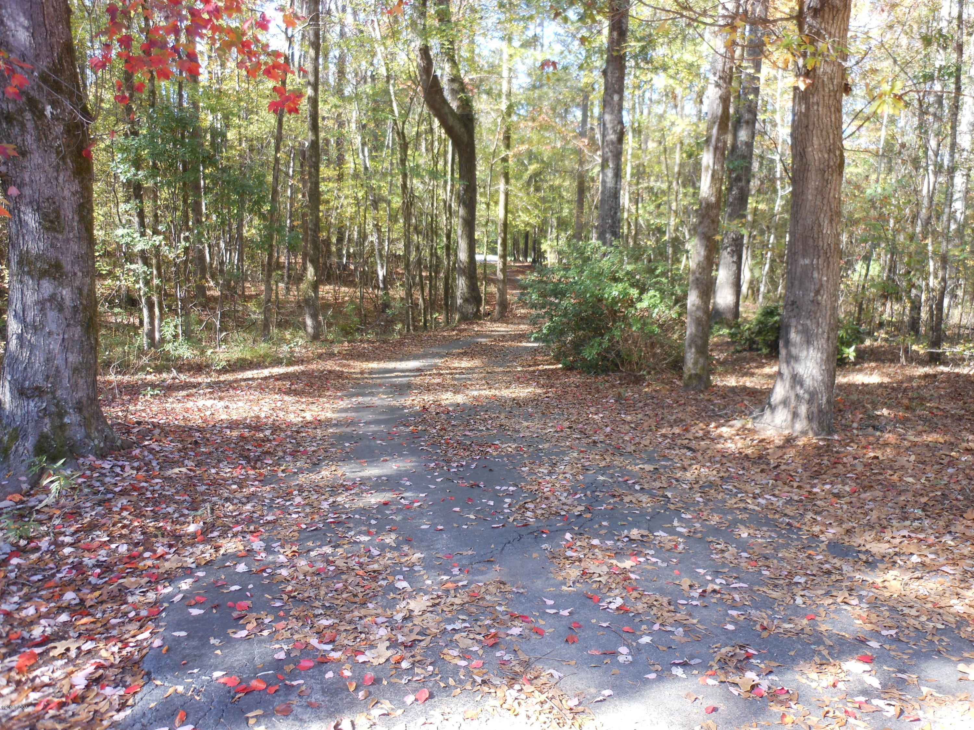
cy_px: 365
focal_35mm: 28
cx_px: 487
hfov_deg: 63.4
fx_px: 788
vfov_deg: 49.7
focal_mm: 5
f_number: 3.7
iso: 80
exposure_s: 1/30
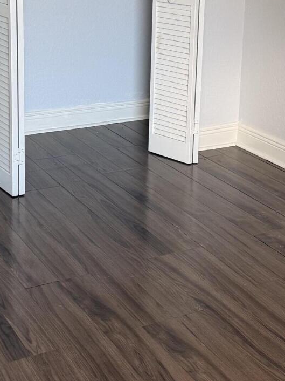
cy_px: 56
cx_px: 150
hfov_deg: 21.6
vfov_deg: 27.8
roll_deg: -2.3
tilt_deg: -10.8
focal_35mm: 68
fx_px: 747
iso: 160
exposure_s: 1/60
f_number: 1.78
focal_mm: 6.76
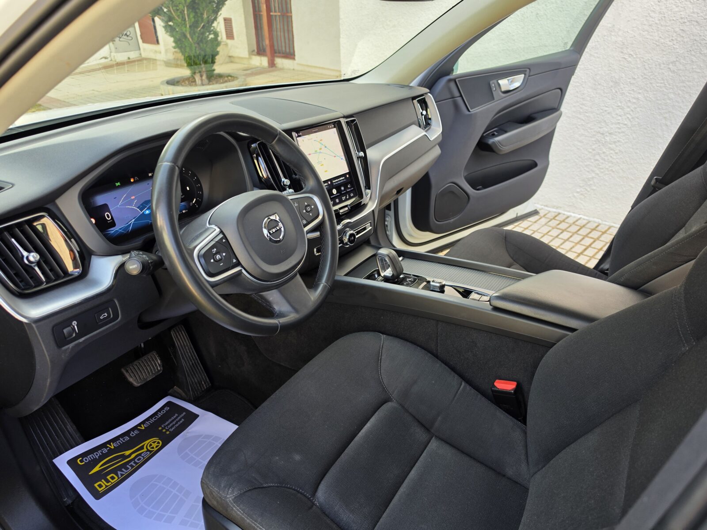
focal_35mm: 23
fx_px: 470
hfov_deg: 73.9
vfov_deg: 58.9
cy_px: 265
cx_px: 354
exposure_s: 1/180
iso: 32
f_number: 1.4
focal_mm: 6.5
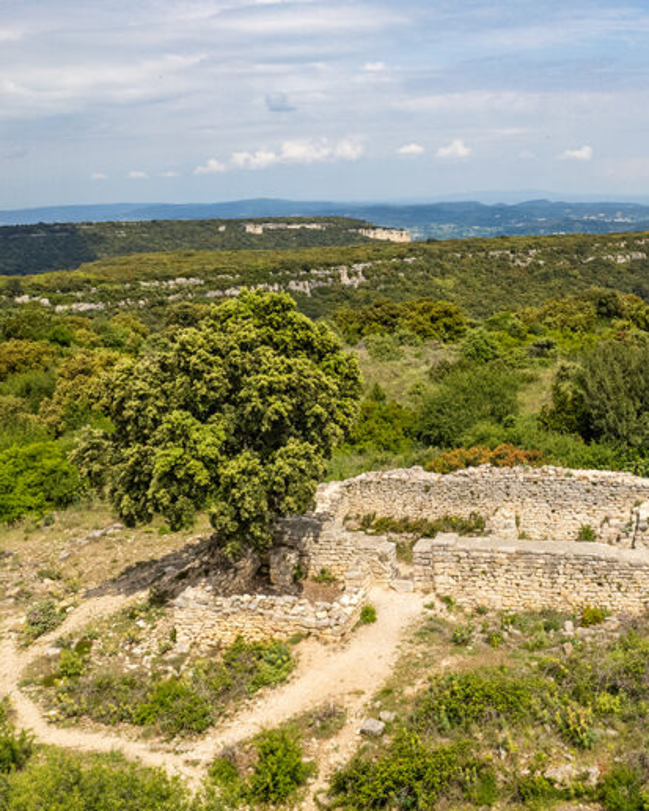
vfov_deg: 44.6
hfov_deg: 35.2
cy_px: 336
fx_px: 984
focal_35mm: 41
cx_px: 526
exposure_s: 1/320
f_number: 2.8
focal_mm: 8.38
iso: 100
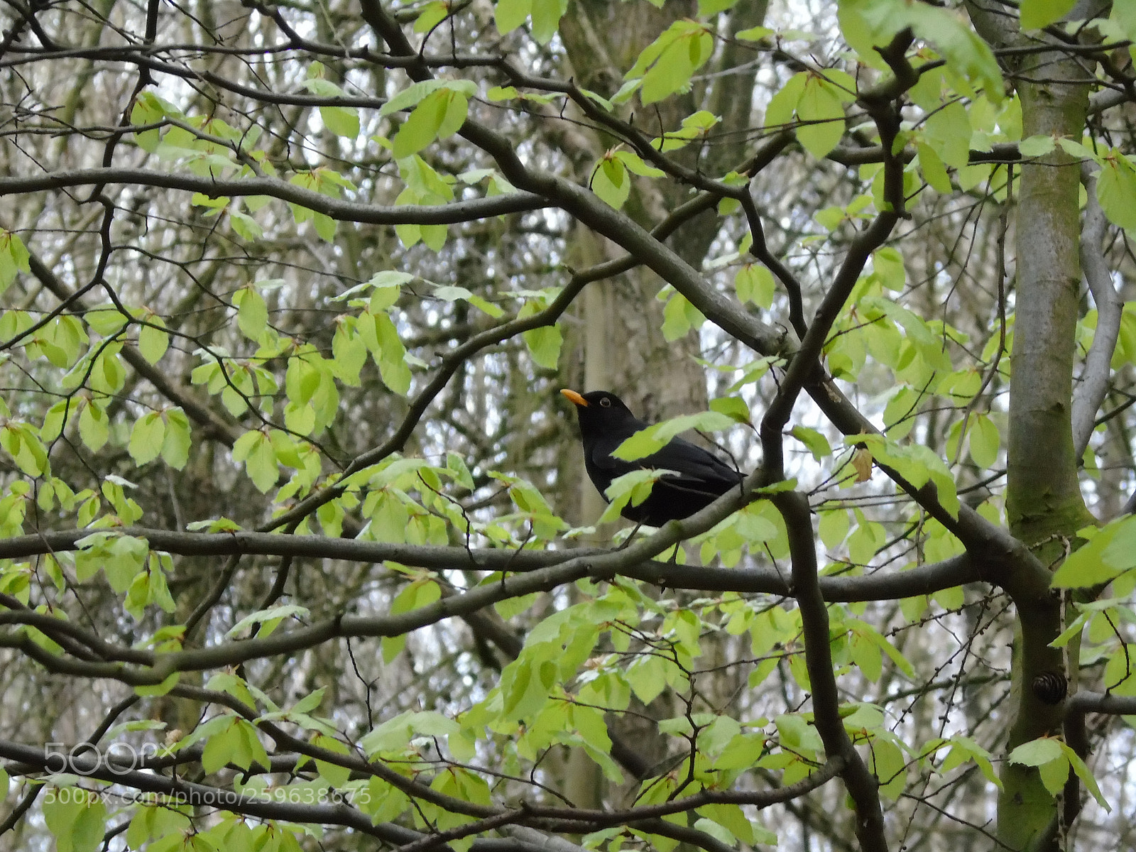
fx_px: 6957
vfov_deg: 7.0
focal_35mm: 212
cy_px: 426
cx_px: 568
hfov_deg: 9.3
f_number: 4.8
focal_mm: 38
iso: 640
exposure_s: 1/60
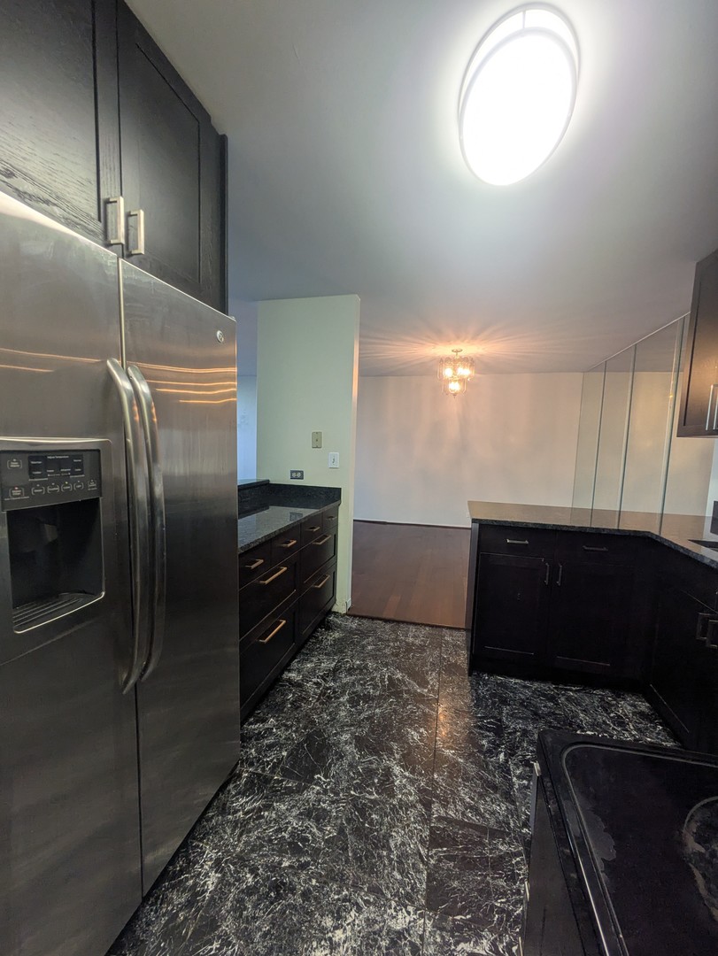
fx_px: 387
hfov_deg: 85.7
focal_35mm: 14
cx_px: 359
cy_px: 478
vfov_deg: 102.0
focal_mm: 1.83
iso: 56
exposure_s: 1/60
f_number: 2.2
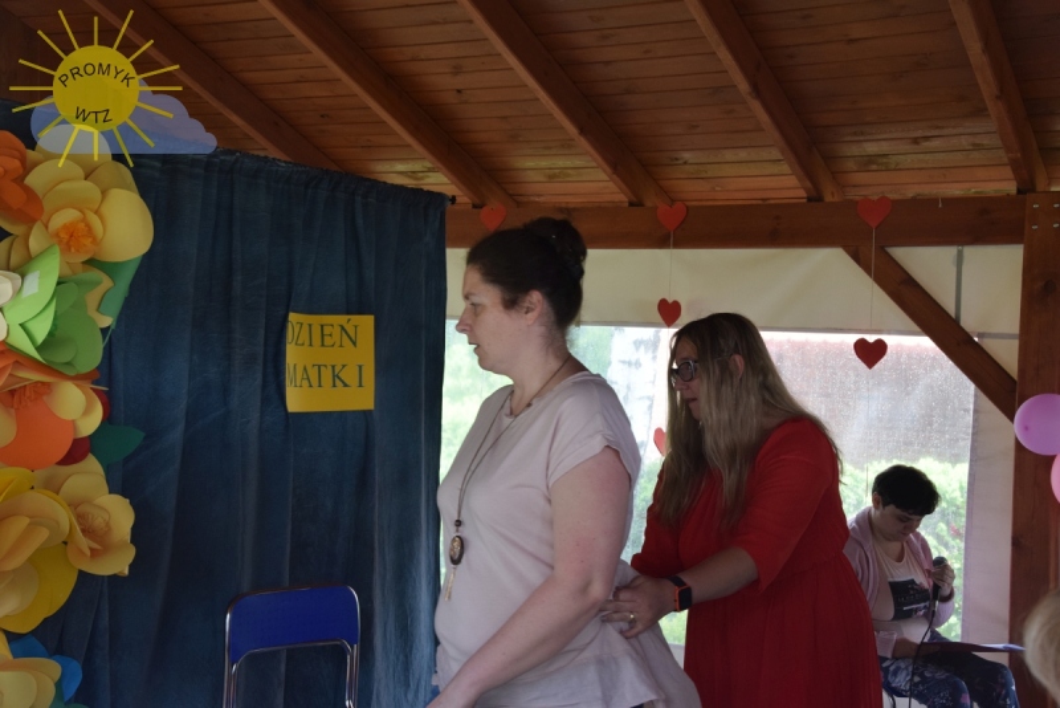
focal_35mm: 48
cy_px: 354
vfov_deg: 28.1
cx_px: 530
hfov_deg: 41.1
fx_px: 1414
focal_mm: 32
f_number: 8
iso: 800
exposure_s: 1/250
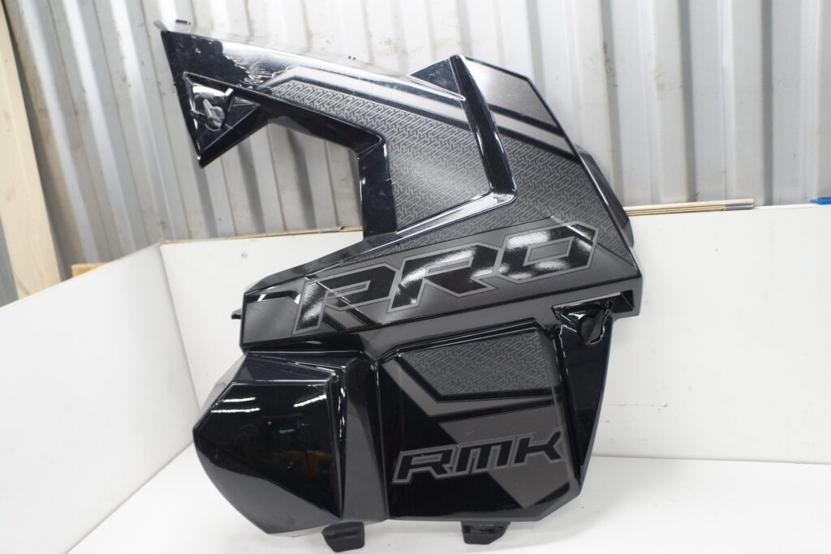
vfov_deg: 45.7
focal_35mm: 28
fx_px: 658
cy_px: 277
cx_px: 416
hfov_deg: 64.5
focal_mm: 19
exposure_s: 1/60
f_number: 3.5
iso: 400
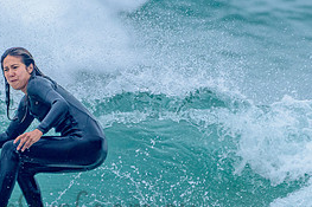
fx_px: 12004
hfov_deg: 1.5
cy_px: 185
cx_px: 45
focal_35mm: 1386
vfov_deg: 1.0
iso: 800
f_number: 5.6
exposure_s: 1/2000
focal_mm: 500
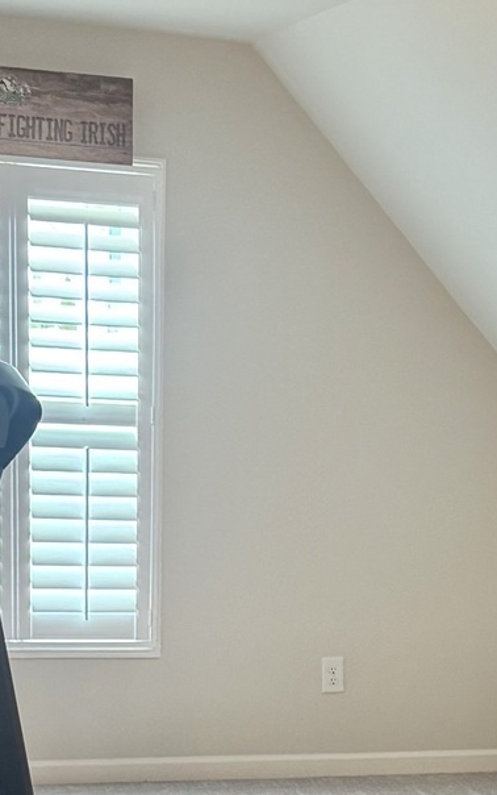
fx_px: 2100
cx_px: 435
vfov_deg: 20.5
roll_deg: -1.3
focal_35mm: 97
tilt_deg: -14.3
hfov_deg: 13.4
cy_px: 856
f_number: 1.78
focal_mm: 6.76
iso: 320
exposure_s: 1/60
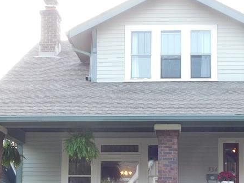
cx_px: 174
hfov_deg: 23.4
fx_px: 585
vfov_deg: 17.4
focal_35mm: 83
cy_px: 184
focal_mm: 6.3
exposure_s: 1/100
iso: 125
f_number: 3.5
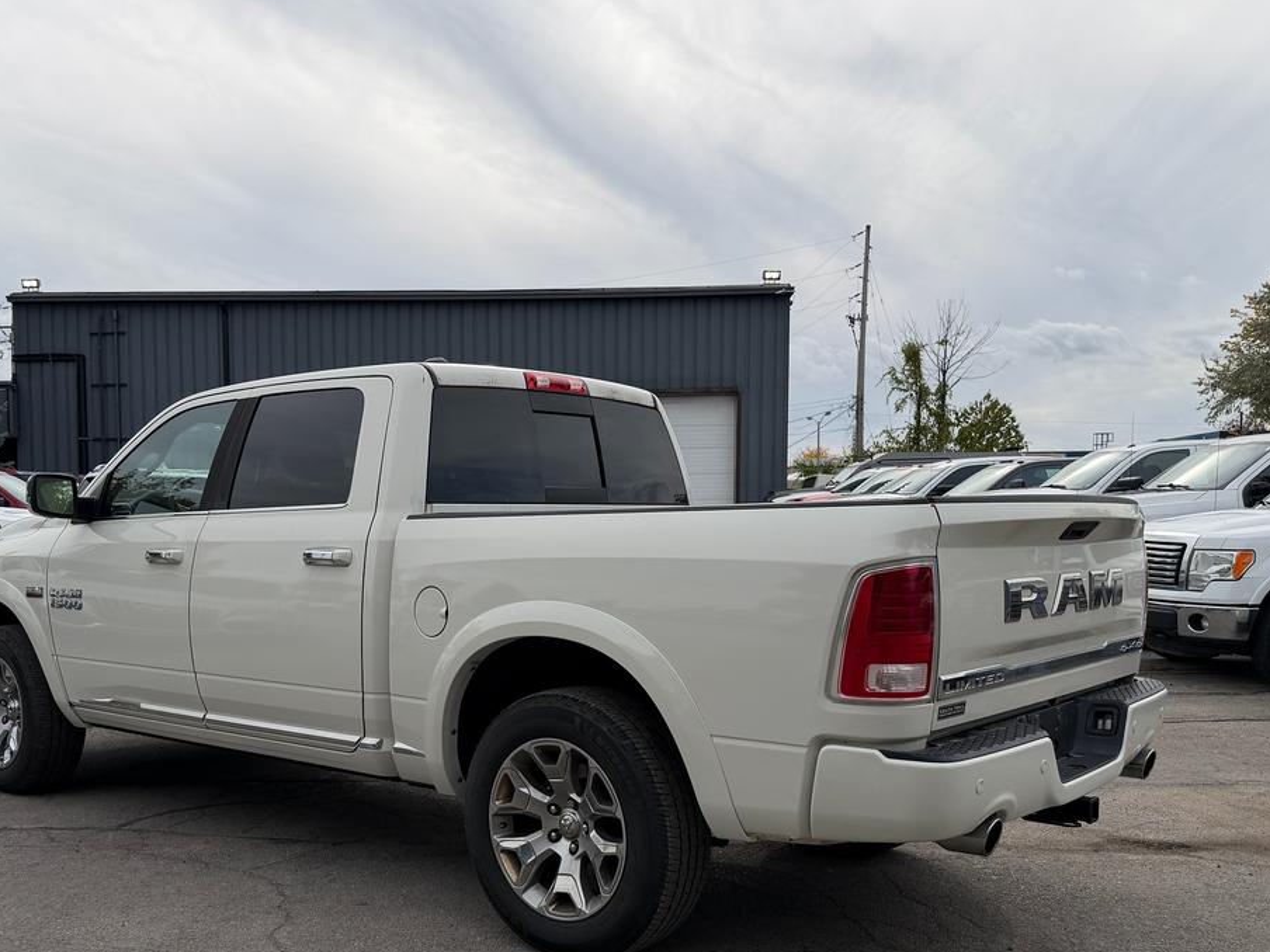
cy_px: 602
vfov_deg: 41.5
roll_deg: +0.7
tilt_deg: -3.3
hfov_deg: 53.7
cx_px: 534
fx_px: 1247
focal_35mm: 34
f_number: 1.78
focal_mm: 6.76
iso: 80
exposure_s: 1/4405
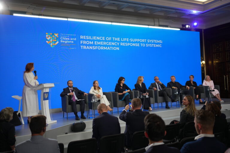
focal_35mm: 35
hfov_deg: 54.4
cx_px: 115
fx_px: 224
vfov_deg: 37.9
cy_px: 76
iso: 400
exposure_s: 1/125
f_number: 2.5
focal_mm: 35
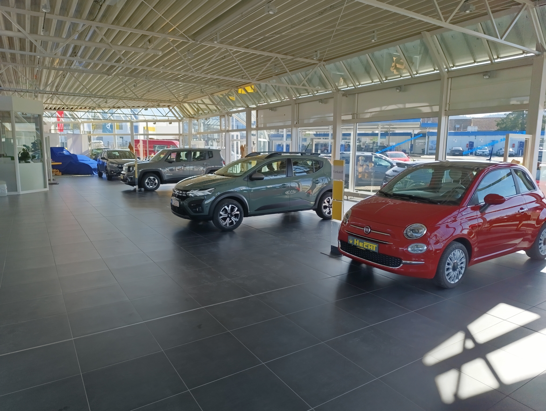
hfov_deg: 73.8
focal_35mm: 23
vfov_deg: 59.0
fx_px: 363
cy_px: 206
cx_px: 273
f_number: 1.6
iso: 125
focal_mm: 6.14
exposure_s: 1/100
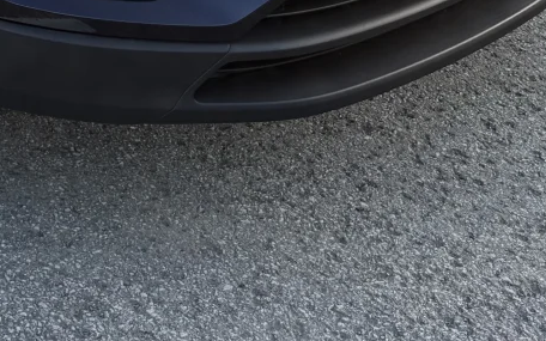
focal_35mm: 107
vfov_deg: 10.8
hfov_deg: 17.9
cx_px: -204
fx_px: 1592
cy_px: -412
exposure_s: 1/467
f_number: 1.8
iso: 80
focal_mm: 6.8
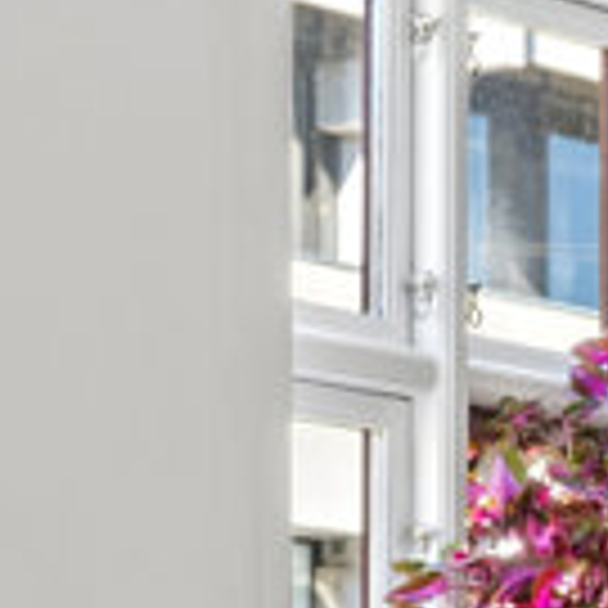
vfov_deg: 7.5
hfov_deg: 7.7
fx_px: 4491
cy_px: 1065
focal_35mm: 226
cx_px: 599
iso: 160
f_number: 9
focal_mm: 45
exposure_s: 1/5
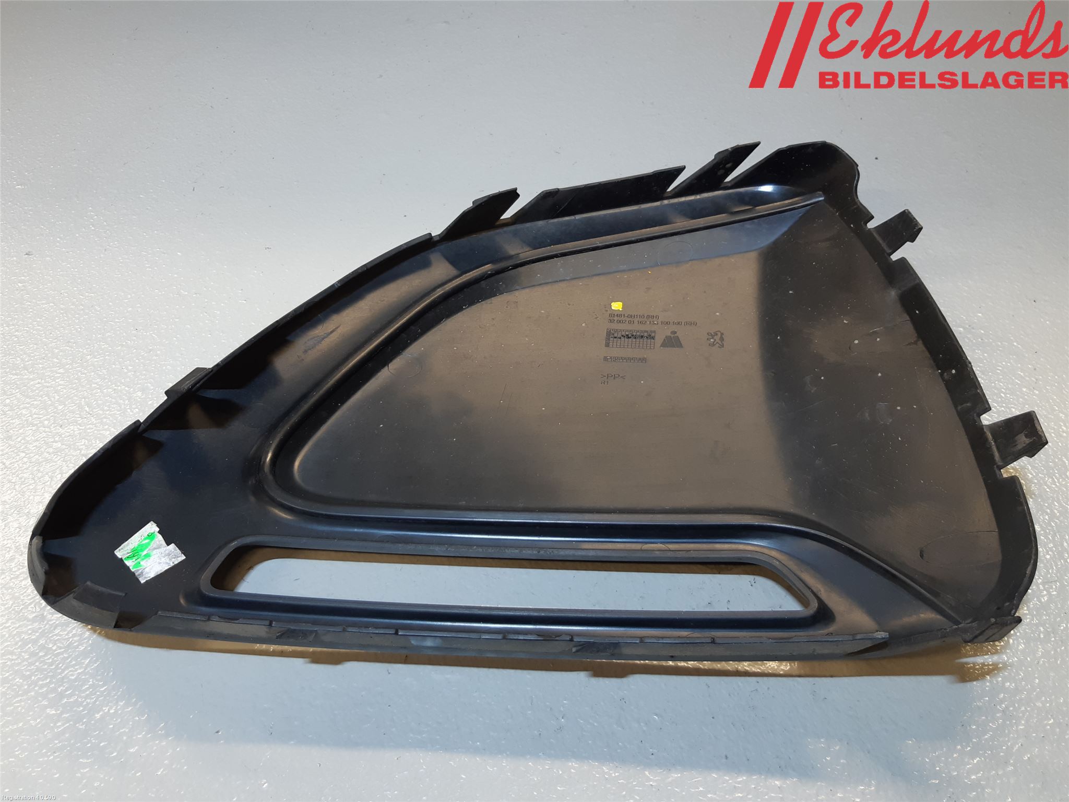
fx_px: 803
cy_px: 401
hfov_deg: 67.3
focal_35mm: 26
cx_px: 534
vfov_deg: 53.1
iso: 64
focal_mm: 3.93
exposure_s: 1/50
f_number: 1.7
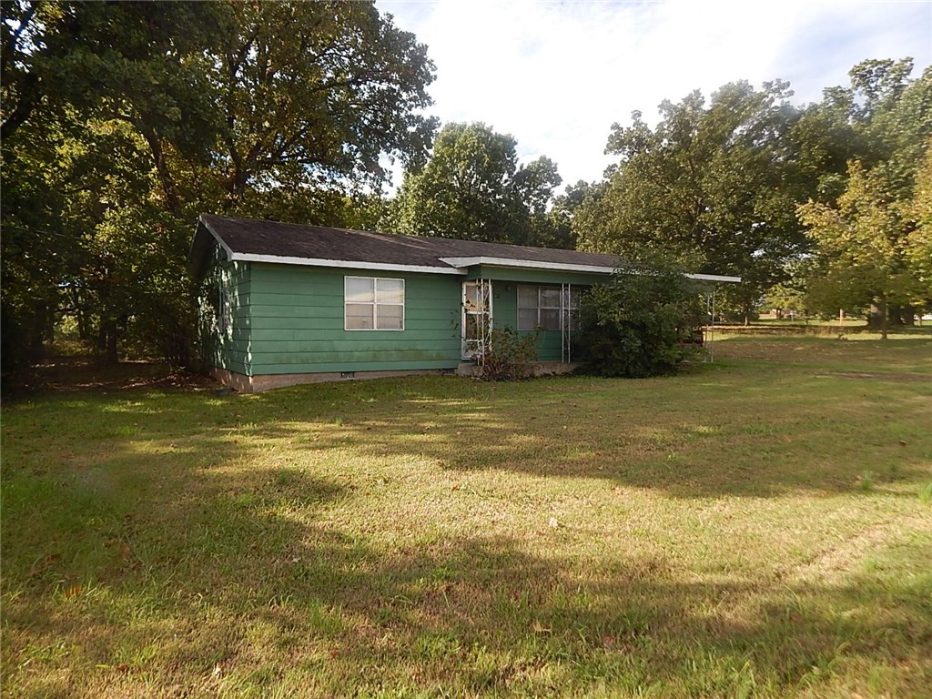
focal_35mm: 23
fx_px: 619
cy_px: 350
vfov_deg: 58.9
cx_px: 466
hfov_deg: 73.9
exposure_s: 1/800
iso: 125
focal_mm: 4
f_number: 3
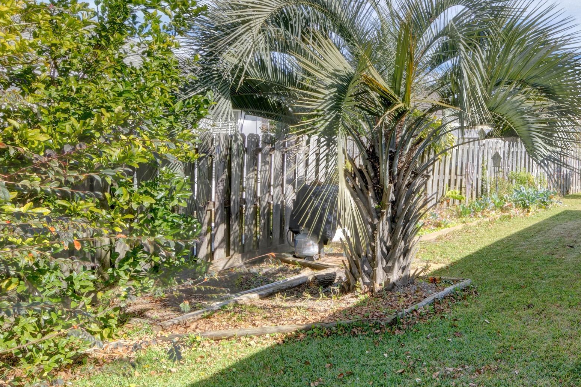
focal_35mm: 31
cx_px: 454
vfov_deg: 42.2
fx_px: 500
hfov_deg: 56.5
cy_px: 161
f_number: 22
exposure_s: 1/60
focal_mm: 11
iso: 100
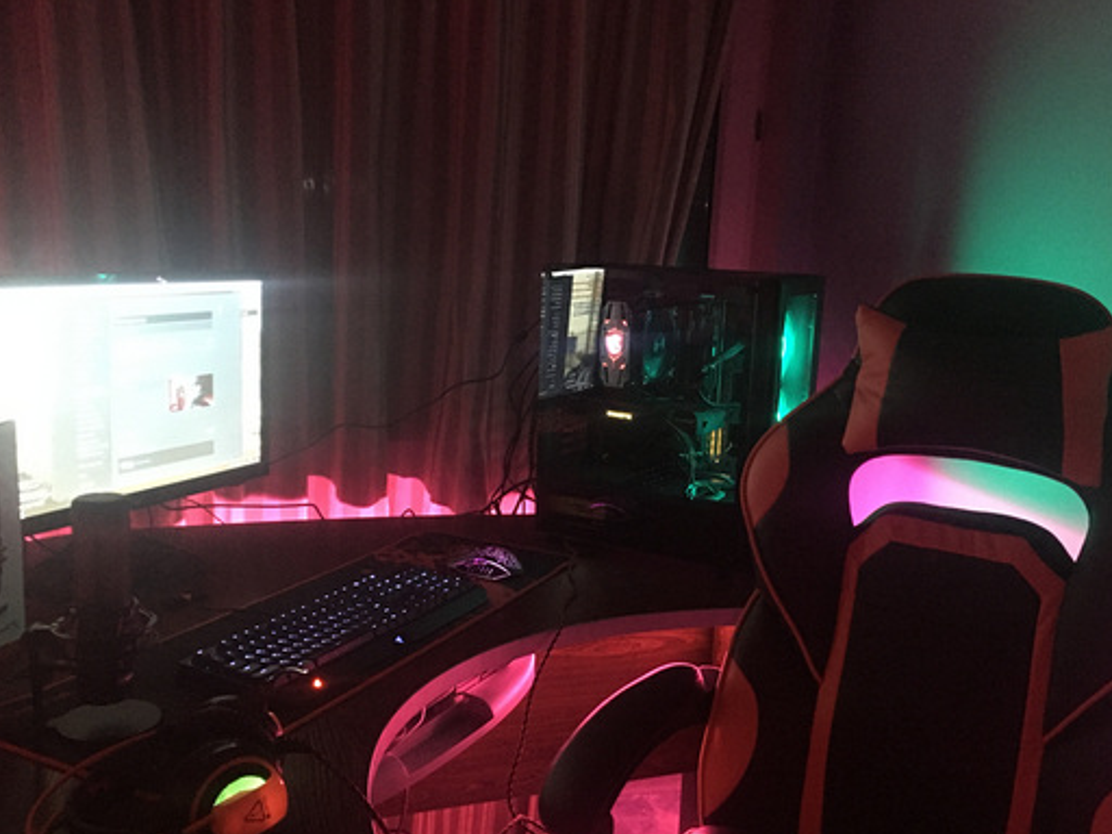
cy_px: 469
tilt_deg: -12.9
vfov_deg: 41.7
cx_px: 582
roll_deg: -3.3
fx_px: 1092
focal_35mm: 34
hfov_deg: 53.9
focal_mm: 4.15
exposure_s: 1/4
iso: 320
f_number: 2.2
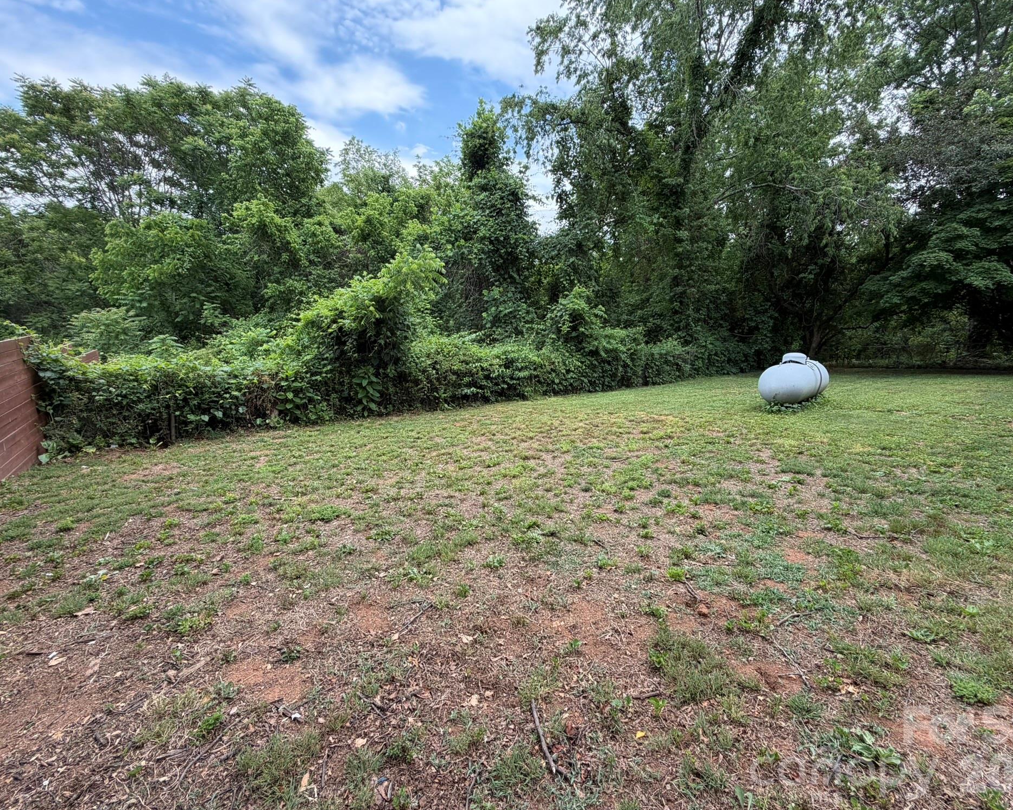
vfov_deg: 84.0
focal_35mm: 15
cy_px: 396
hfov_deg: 96.8
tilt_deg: -10.1
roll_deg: -1.0
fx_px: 450
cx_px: 521
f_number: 2.2
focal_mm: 2.22
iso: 50
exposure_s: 1/502
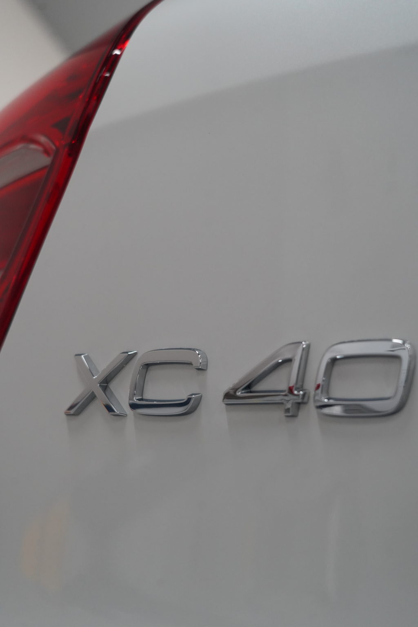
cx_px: 209
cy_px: 314
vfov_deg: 42.7
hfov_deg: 29.2
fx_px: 801
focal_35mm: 46
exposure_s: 1/160
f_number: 5.6
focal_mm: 46
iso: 4000
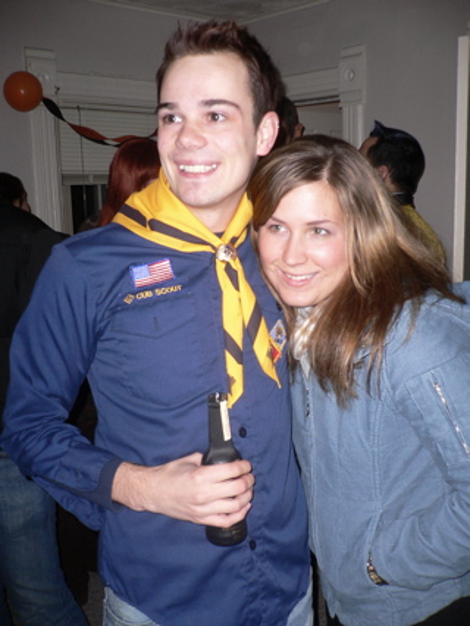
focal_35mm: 35
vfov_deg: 52.6
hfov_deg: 40.7
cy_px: 313
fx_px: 633
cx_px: 235
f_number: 2.8
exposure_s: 1/60
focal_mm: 5.8
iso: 100
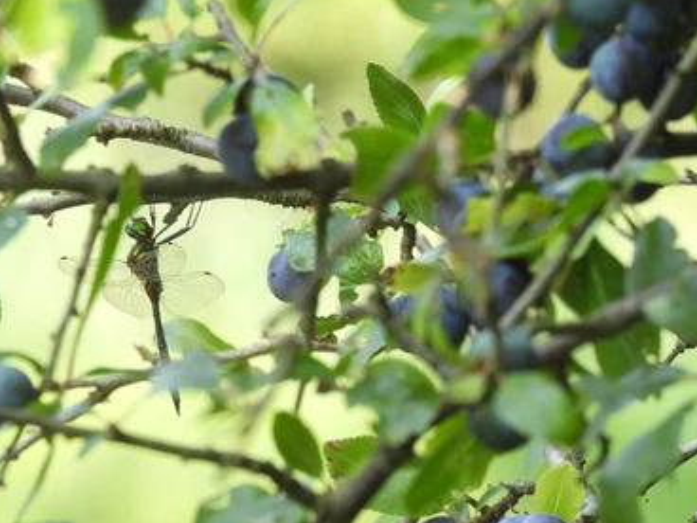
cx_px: 167
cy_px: 254
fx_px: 17497
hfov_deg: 2.3
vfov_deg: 1.7
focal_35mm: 869
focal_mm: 89.2
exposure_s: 1/100
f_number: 5
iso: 200
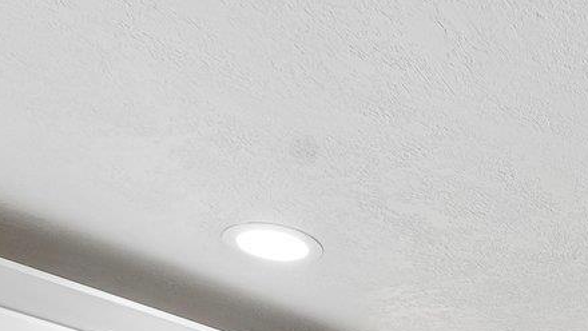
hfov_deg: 24.7
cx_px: 700
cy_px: 759
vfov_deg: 12.6
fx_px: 1217
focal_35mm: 78
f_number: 8
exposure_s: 1/30
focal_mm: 16
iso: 400
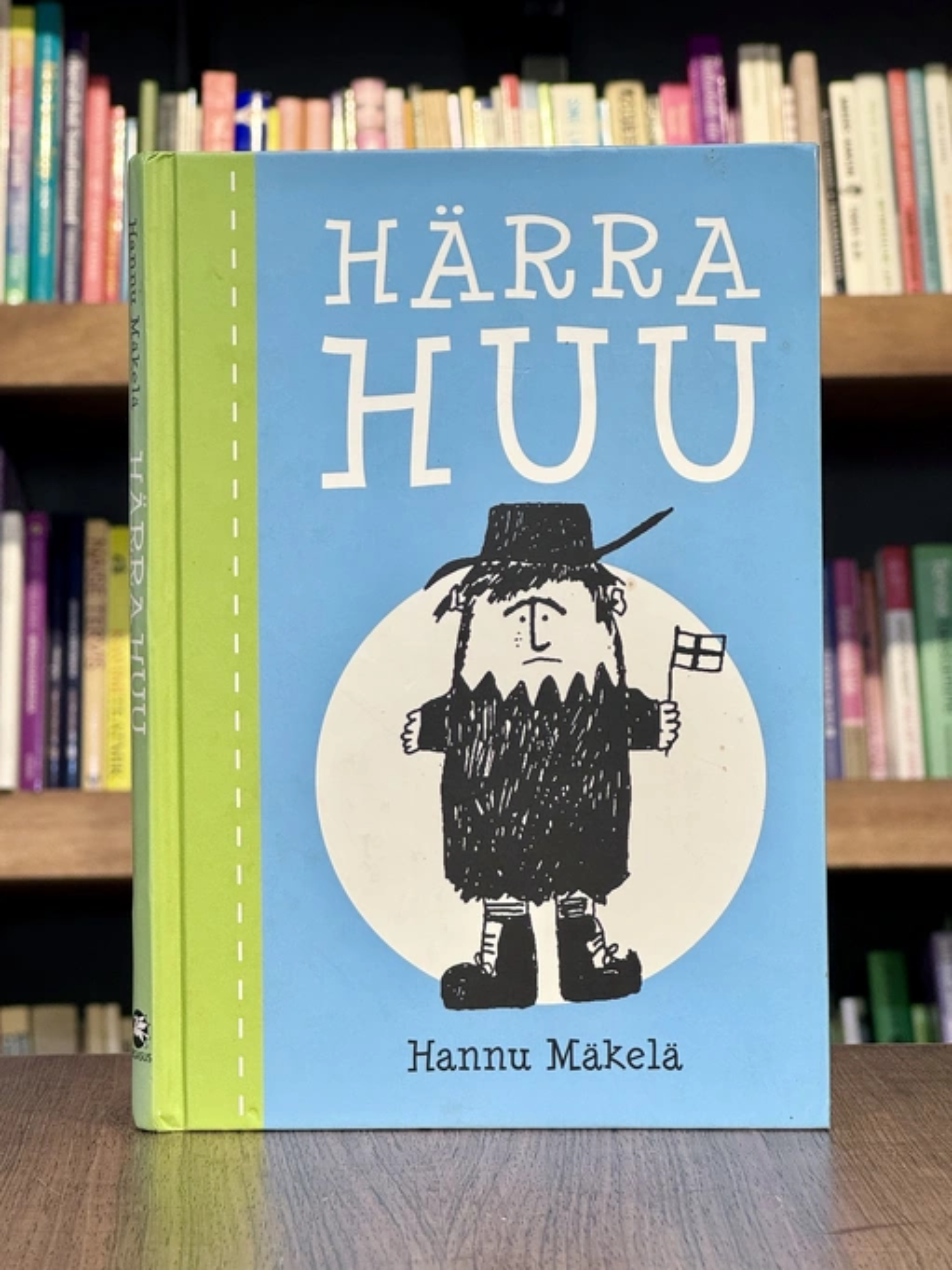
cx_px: 476
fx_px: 2823
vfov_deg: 25.3
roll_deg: -0.2
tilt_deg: +1.4
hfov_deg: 19.1
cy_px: 635
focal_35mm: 77
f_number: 2.8
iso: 100
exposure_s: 1/99
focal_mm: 9
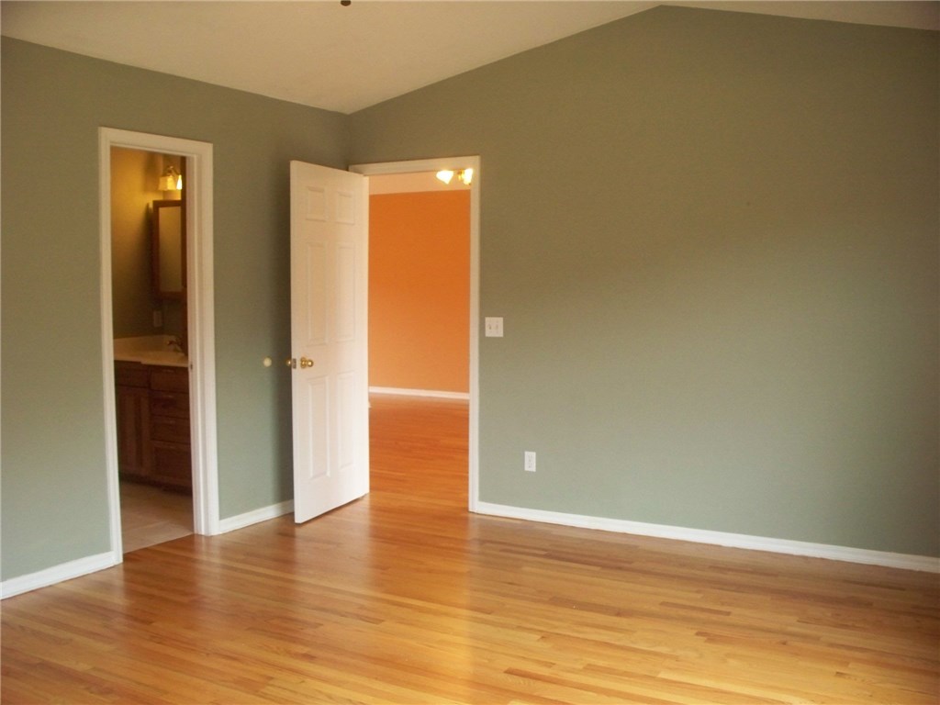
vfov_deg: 39.7
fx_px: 978
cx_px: 470
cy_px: 352
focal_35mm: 36
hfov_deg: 51.4
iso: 320
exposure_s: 1/60
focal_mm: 7.54
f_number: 2.8
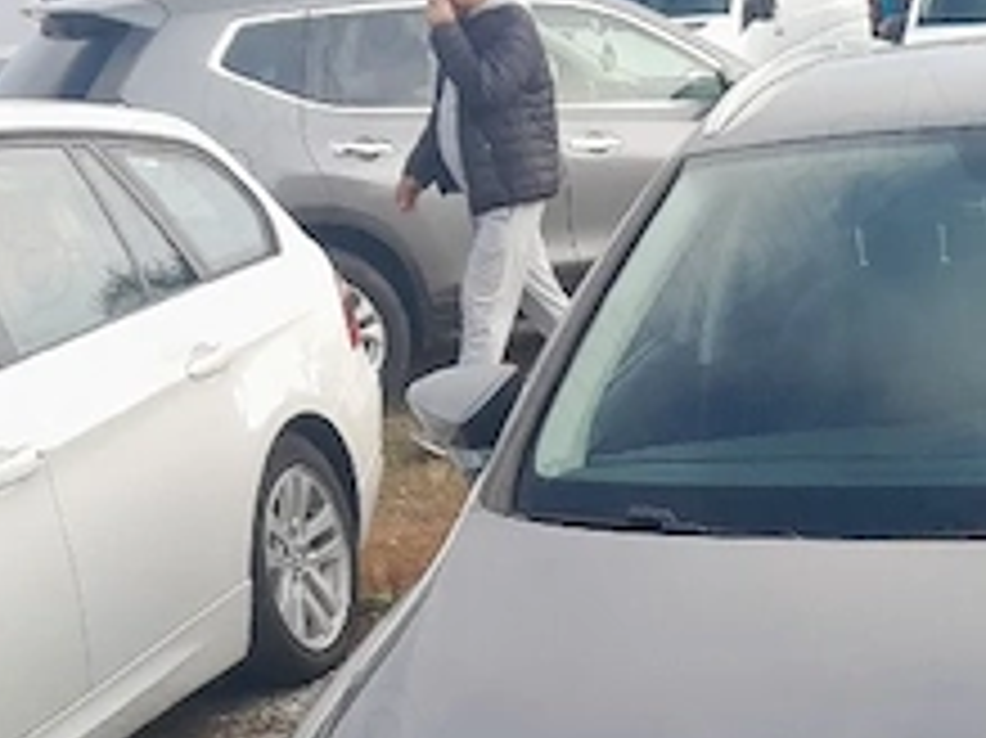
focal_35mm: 74
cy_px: 922
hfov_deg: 25.0
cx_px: 1009
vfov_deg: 18.7
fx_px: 2107
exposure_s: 1/179
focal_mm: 4
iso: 40
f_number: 1.8
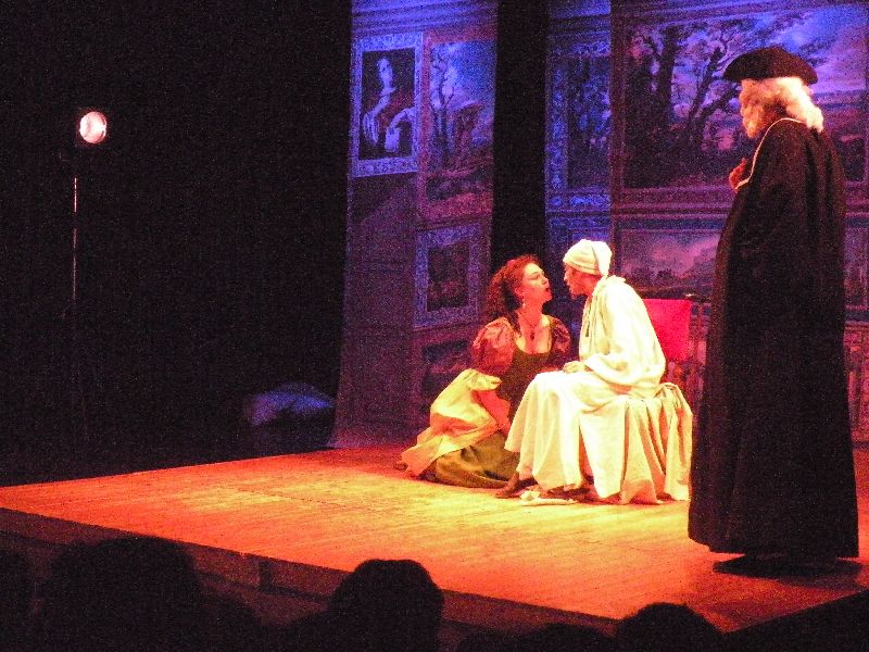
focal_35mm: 67
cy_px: 326
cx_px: 434
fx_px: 1682
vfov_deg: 21.9
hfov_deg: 29.0
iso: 2000
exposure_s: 1/125
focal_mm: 11.9
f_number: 5
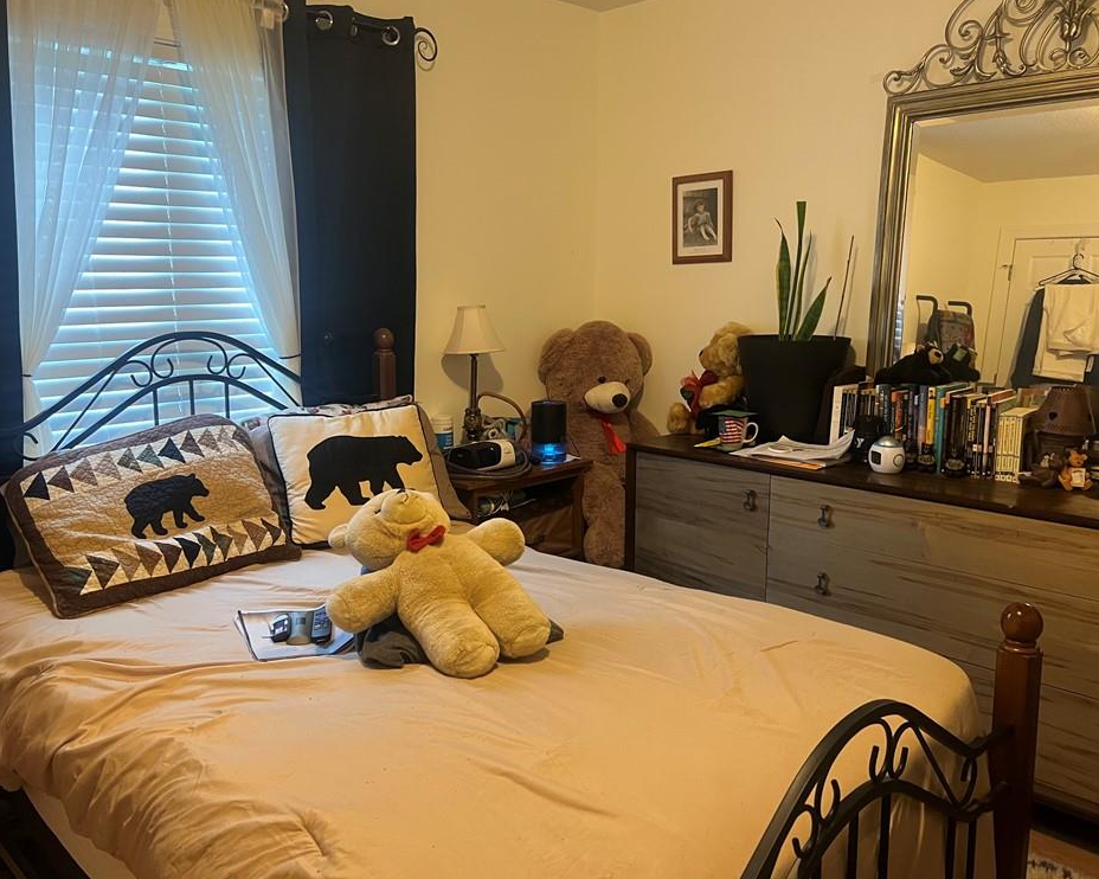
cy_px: 432
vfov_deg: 51.5
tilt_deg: -10.1
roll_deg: -0.3
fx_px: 911
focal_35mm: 28
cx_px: 514
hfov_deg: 62.2
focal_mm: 5.7
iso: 250
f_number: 1.5
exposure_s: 1/60
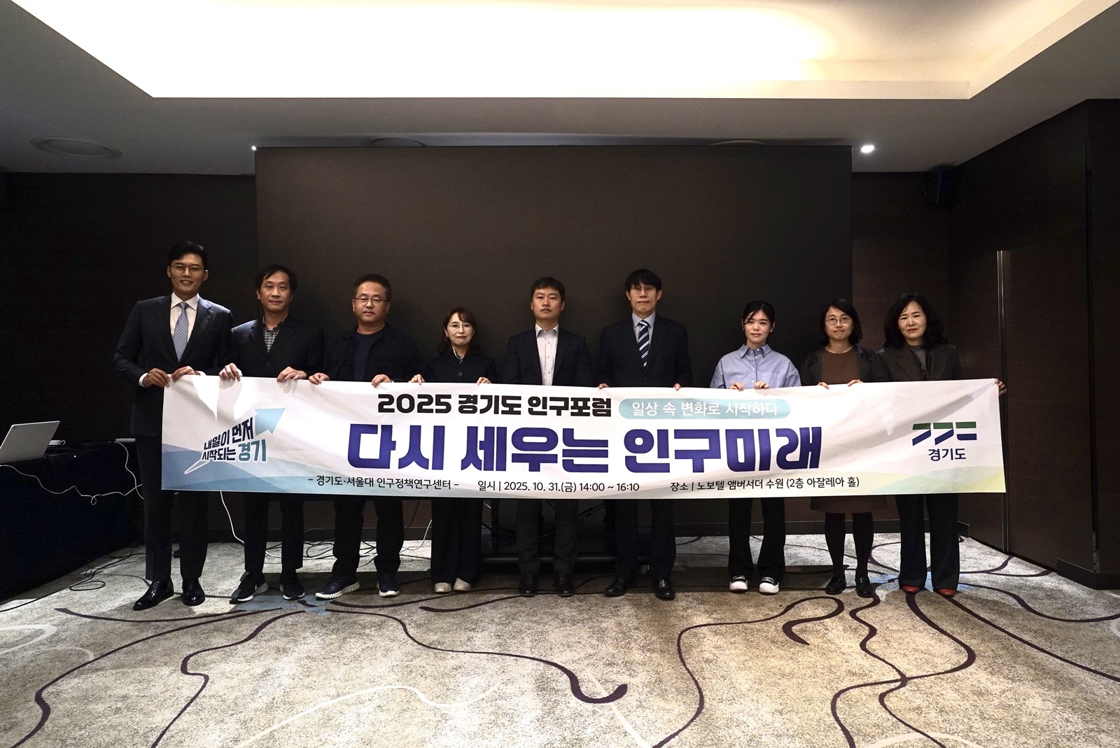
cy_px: 374
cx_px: 560
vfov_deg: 57.3
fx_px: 685
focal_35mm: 22
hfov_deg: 78.5
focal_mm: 22
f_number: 5.6
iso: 1600
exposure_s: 1/40
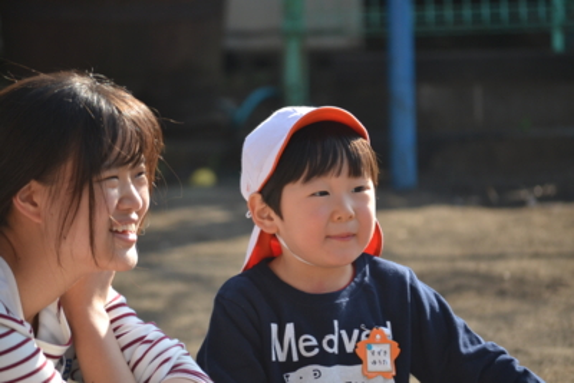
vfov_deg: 4.6
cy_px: 192
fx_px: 4785
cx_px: 287
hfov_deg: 6.9
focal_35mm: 300
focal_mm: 200
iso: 400
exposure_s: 1/500
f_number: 5.6
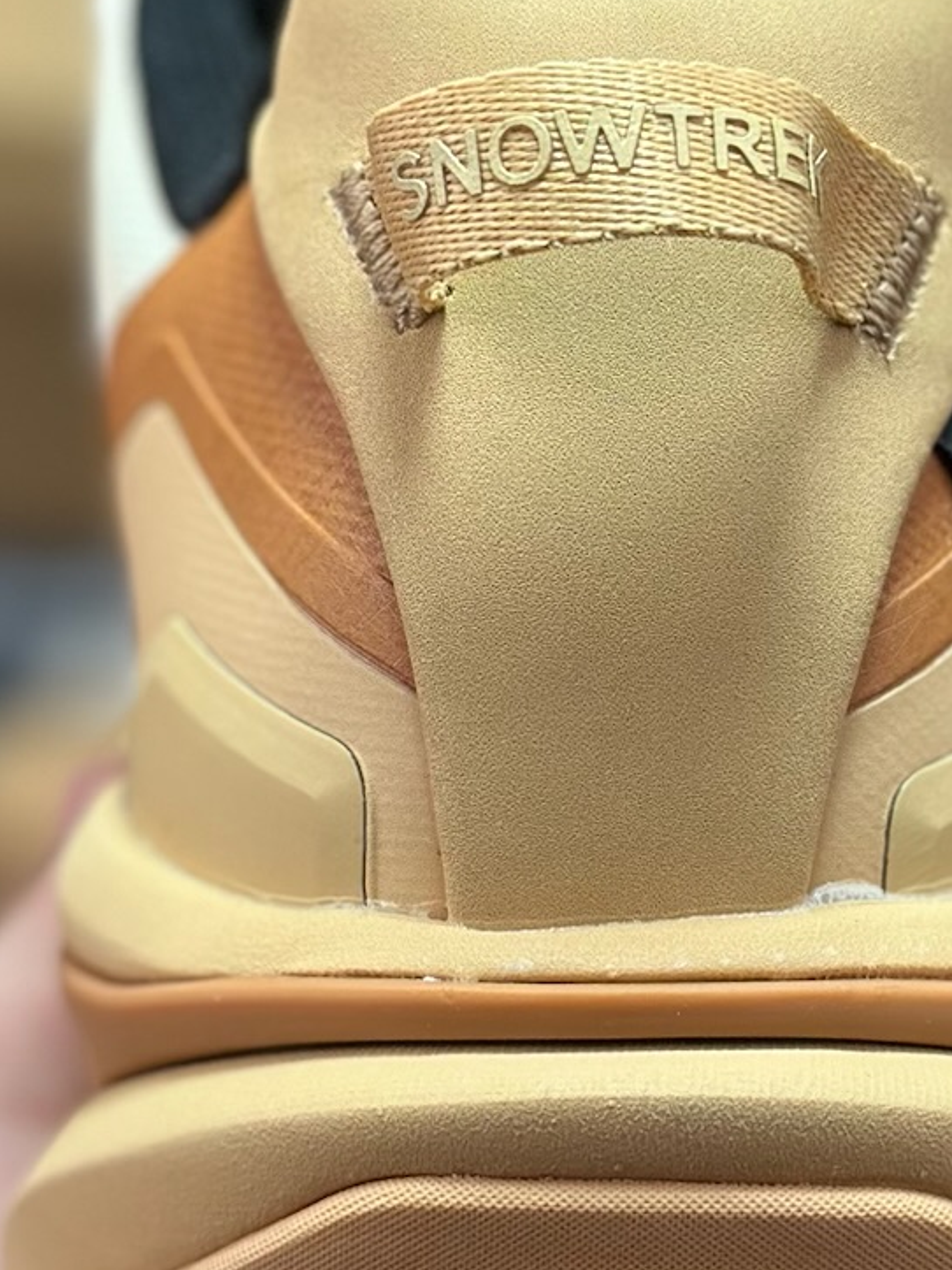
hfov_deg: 10.9
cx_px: 645
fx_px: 4988
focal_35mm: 136
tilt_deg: -58.7
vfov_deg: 14.5
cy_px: 824
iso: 80
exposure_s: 1/612
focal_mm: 6.86
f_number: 1.78
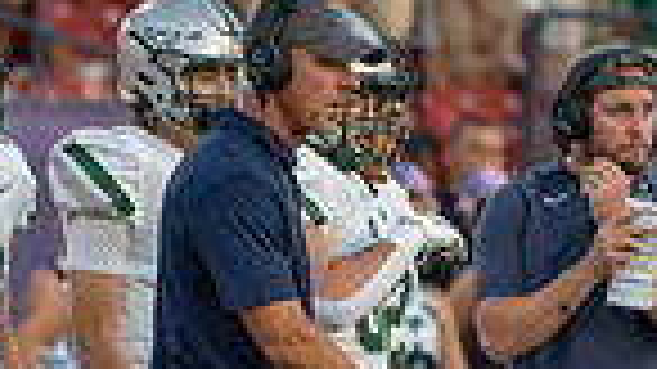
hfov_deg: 1.3
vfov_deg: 0.7
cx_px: 315
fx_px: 29013
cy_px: 492
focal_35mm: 1666
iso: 2000
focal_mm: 400
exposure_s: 1/1250
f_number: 5.6
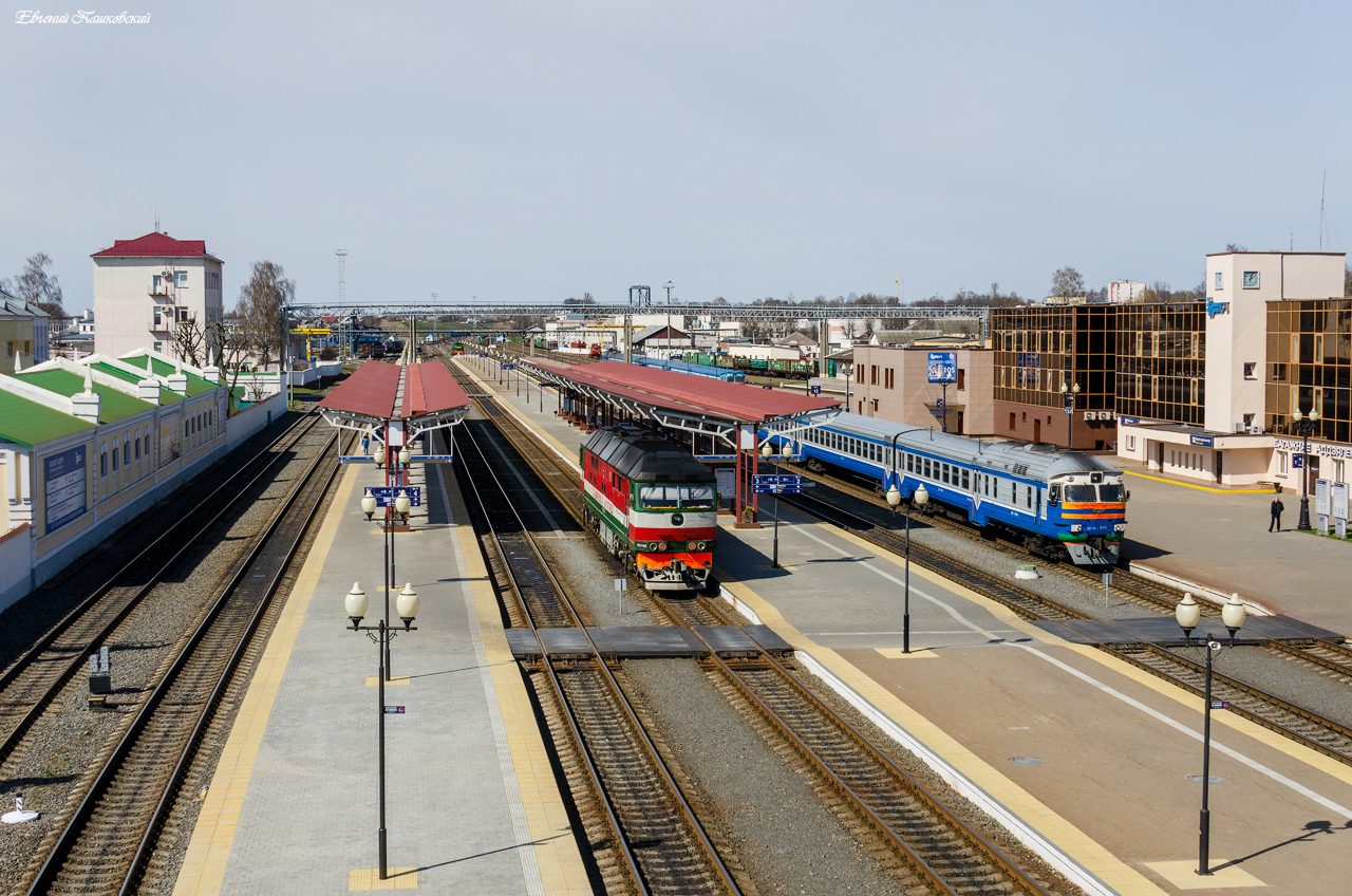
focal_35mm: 45
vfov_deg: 29.7
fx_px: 1687
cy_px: 448
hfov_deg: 43.7
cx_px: 676
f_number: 9
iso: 125
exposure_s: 1/640
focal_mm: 30
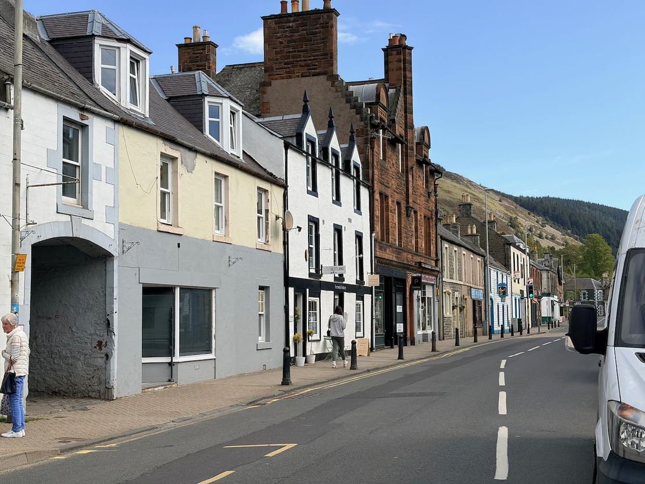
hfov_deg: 36.8
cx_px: 322
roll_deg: +1.1
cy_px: 242
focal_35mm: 52
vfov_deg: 28.0
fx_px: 969
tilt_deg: +4.7
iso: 32
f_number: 1.6
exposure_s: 1/2639
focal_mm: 5.96
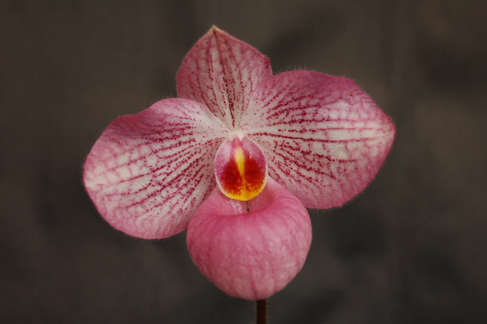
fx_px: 1014
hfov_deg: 27.0
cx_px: 244
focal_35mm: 75
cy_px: 162
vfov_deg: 18.2
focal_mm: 50
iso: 400
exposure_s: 1/50
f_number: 5.6
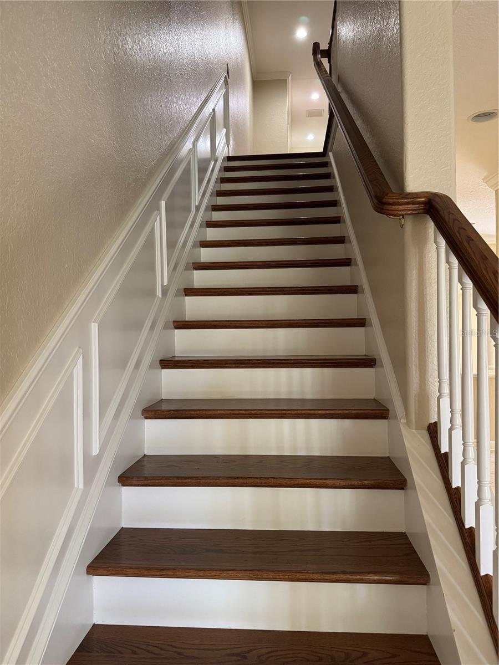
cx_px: 250
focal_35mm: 24
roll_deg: +0.5
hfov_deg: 56.8
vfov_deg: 71.6
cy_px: 332
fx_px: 461
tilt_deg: -1.2
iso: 400
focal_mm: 6.76
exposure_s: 1/60
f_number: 1.78
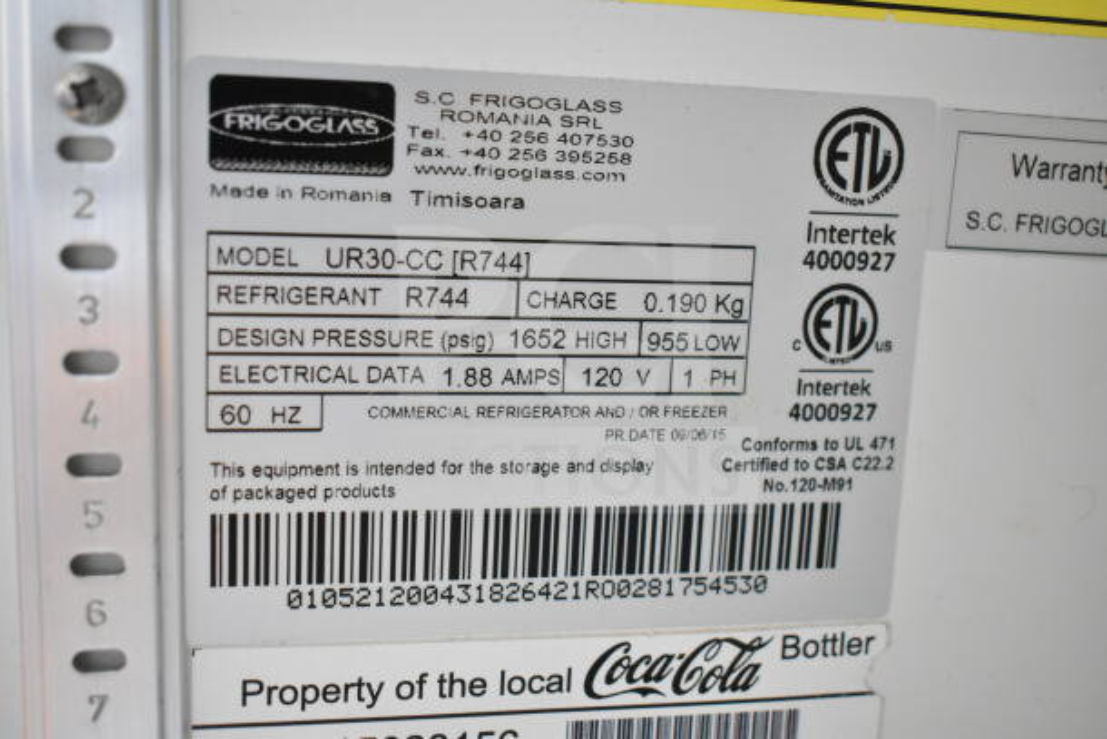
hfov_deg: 43.6
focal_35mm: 45
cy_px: 370
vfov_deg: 29.9
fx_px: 1384
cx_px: 554
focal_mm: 30
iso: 5000
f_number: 4.2
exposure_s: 1/50
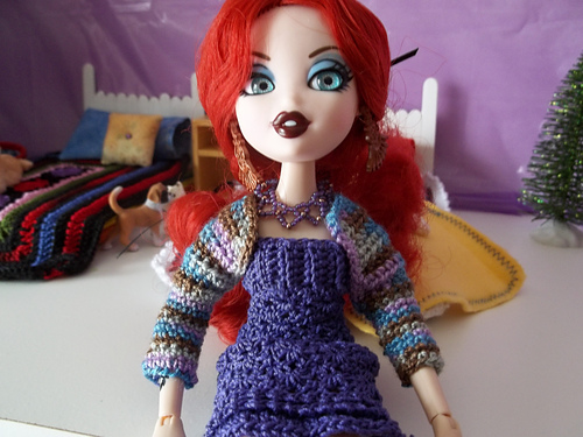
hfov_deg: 55.4
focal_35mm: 33
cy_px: 218
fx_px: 556
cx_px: 292
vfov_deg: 42.9
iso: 160
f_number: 3.3
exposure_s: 1/10
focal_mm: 5.9
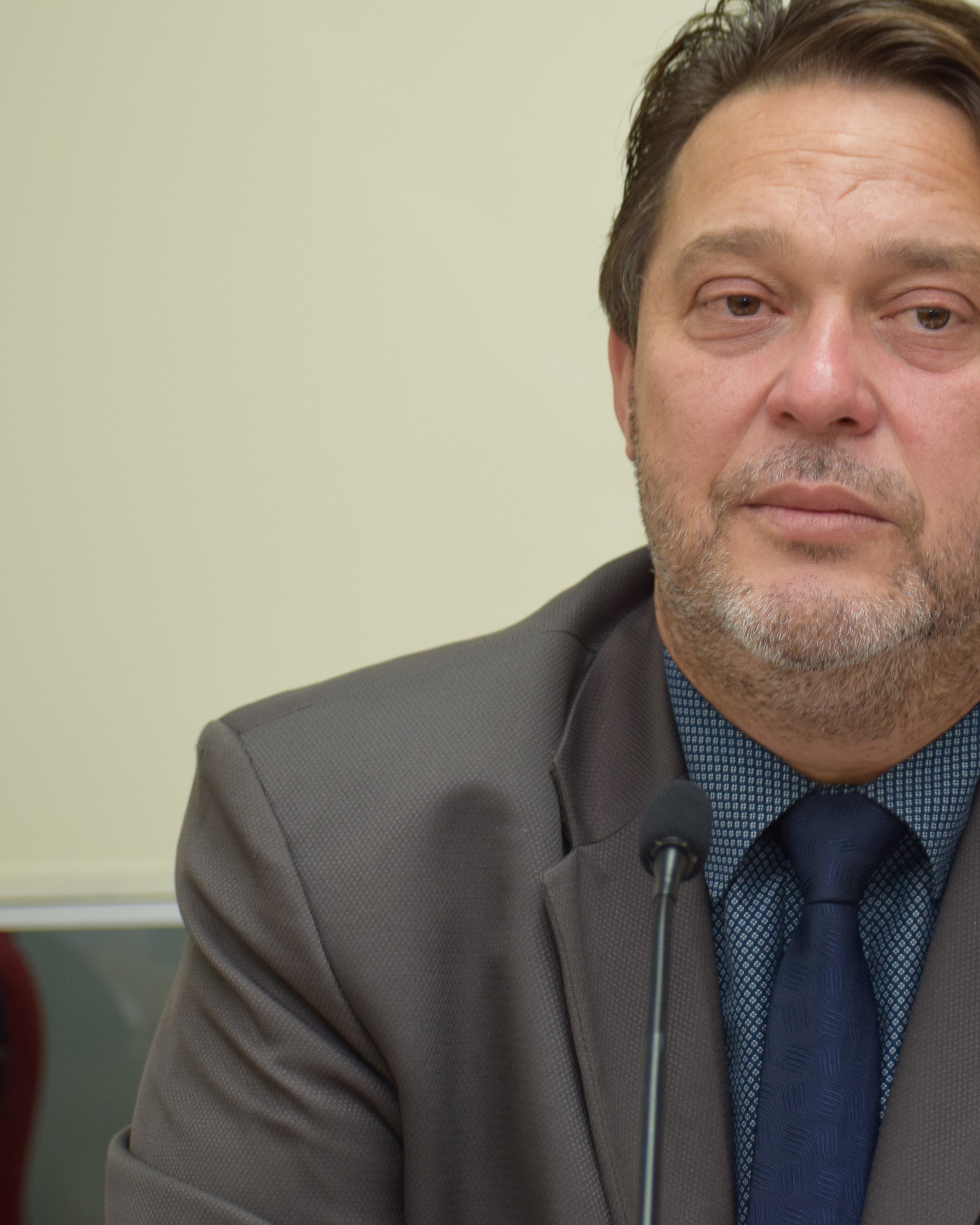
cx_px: 841
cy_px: 606
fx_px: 5656
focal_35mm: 156
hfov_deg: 9.9
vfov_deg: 12.4
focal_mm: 70
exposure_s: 1/80
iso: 800
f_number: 4.5
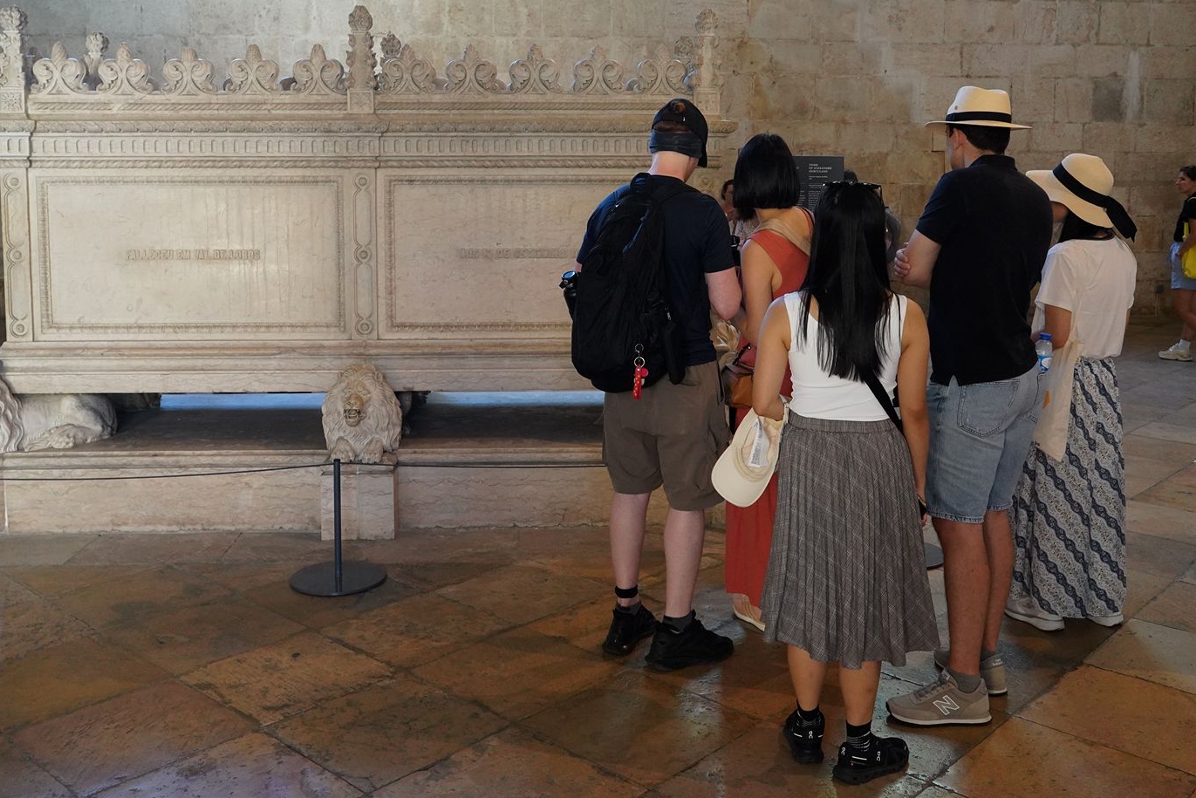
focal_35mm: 35
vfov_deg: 37.5
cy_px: 264
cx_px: 602
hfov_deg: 54.4
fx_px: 1163
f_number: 5.6
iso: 3200
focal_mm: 24
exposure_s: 1/80
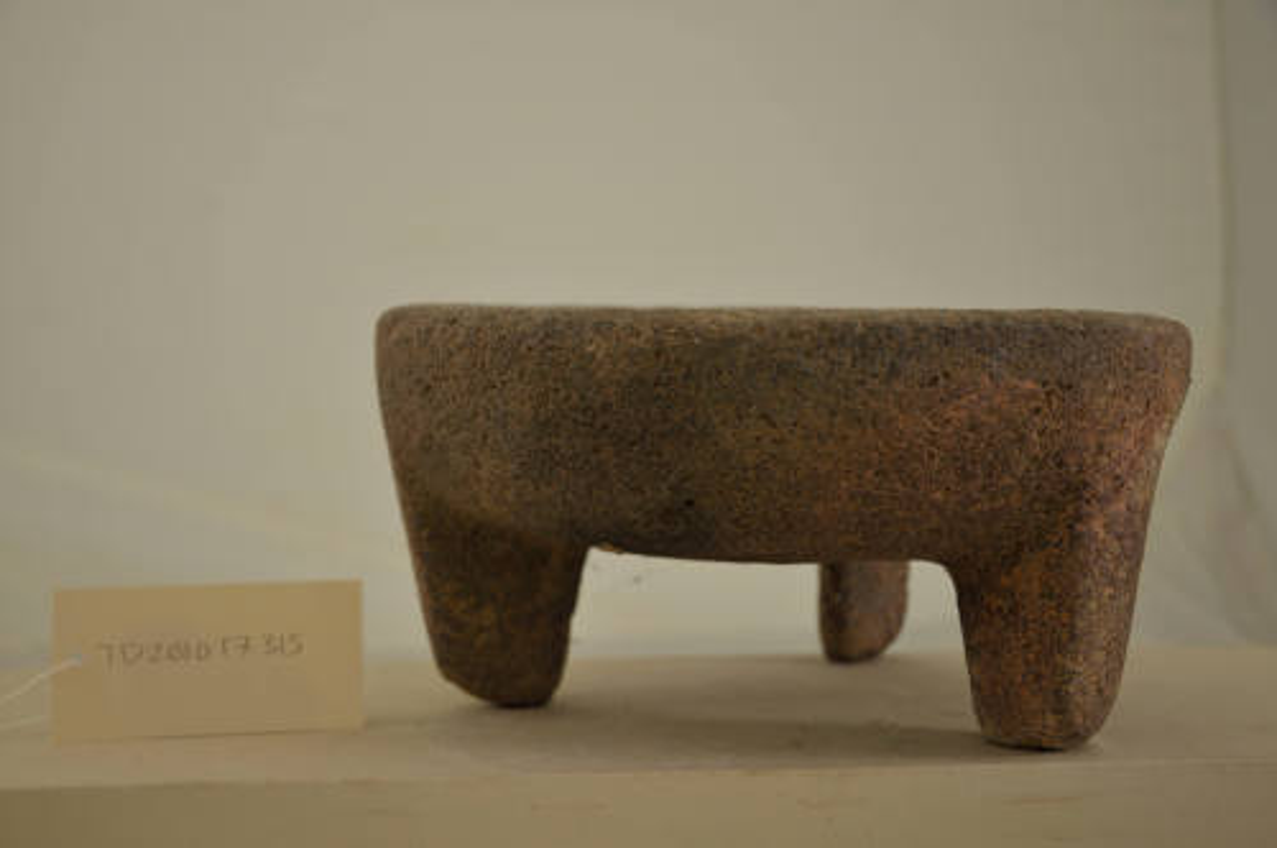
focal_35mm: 45
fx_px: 1594
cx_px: 638
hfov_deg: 43.7
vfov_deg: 29.8
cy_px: 424
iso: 200
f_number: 4.2
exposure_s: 1/80
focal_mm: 30
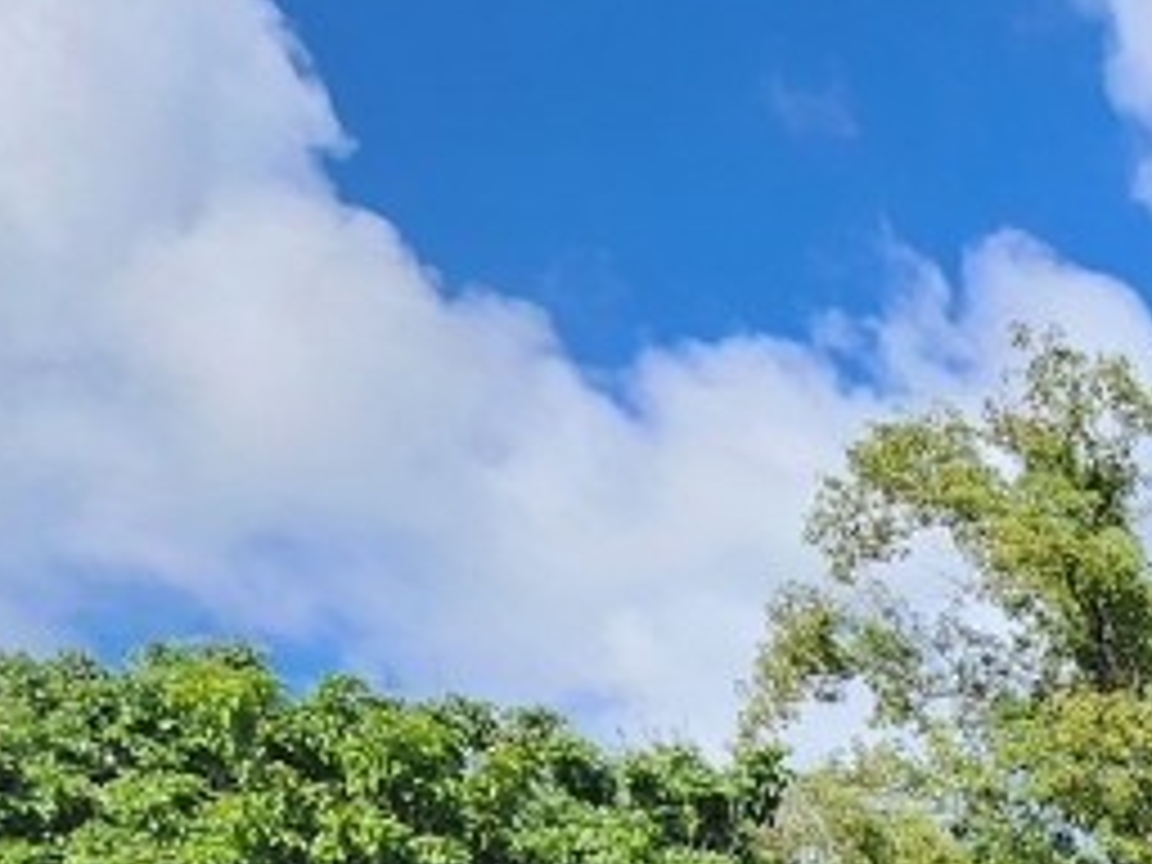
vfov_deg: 21.2
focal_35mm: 52
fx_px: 1731
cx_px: 1948
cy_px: 1454
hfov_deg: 23.7
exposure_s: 1/1235
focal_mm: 2.2
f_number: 2.2
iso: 50
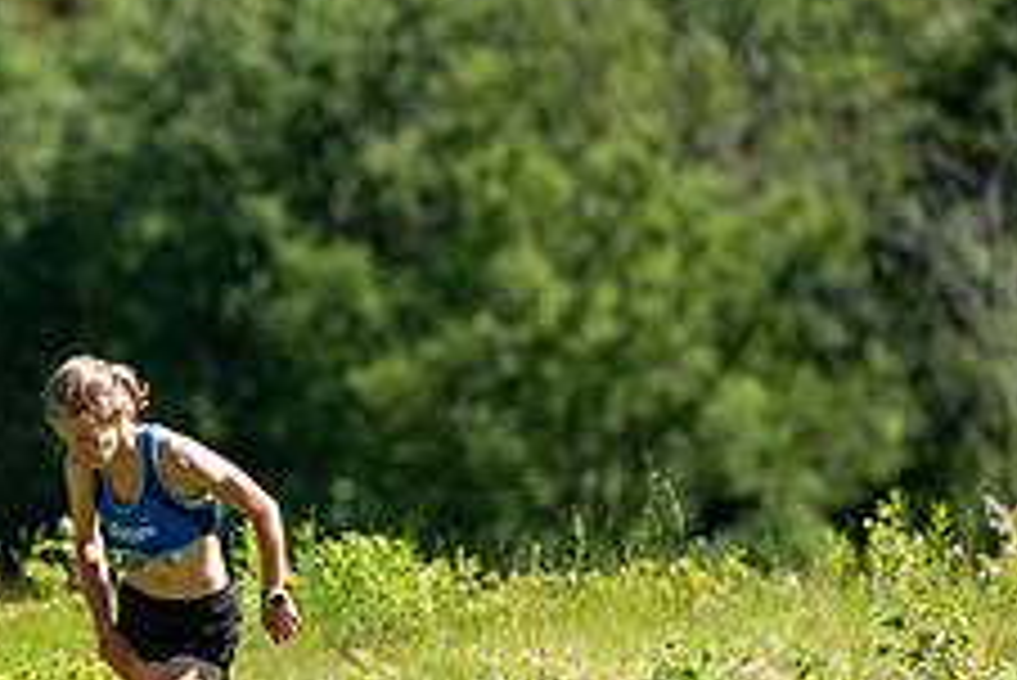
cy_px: 583
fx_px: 14529
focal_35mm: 514
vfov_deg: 2.7
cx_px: -22
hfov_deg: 4.0
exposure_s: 1/1000
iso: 100
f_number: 3.5
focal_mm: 200
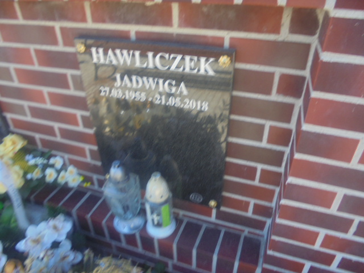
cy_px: 136
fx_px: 273
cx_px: 182
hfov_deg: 67.3
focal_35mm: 26
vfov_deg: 53.1
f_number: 3.5
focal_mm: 4.6
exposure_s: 1/125
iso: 100
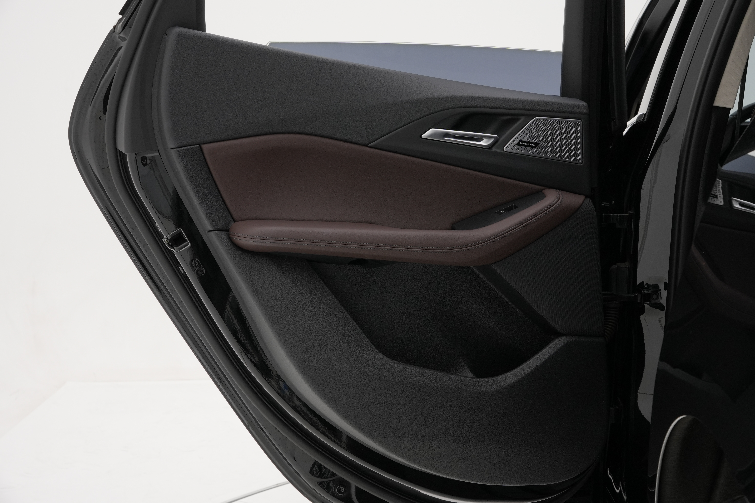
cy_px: 252
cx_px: 378
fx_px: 1110
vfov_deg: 25.5
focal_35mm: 53
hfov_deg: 37.6
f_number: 7.1
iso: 250
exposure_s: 1/50
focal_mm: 35.3
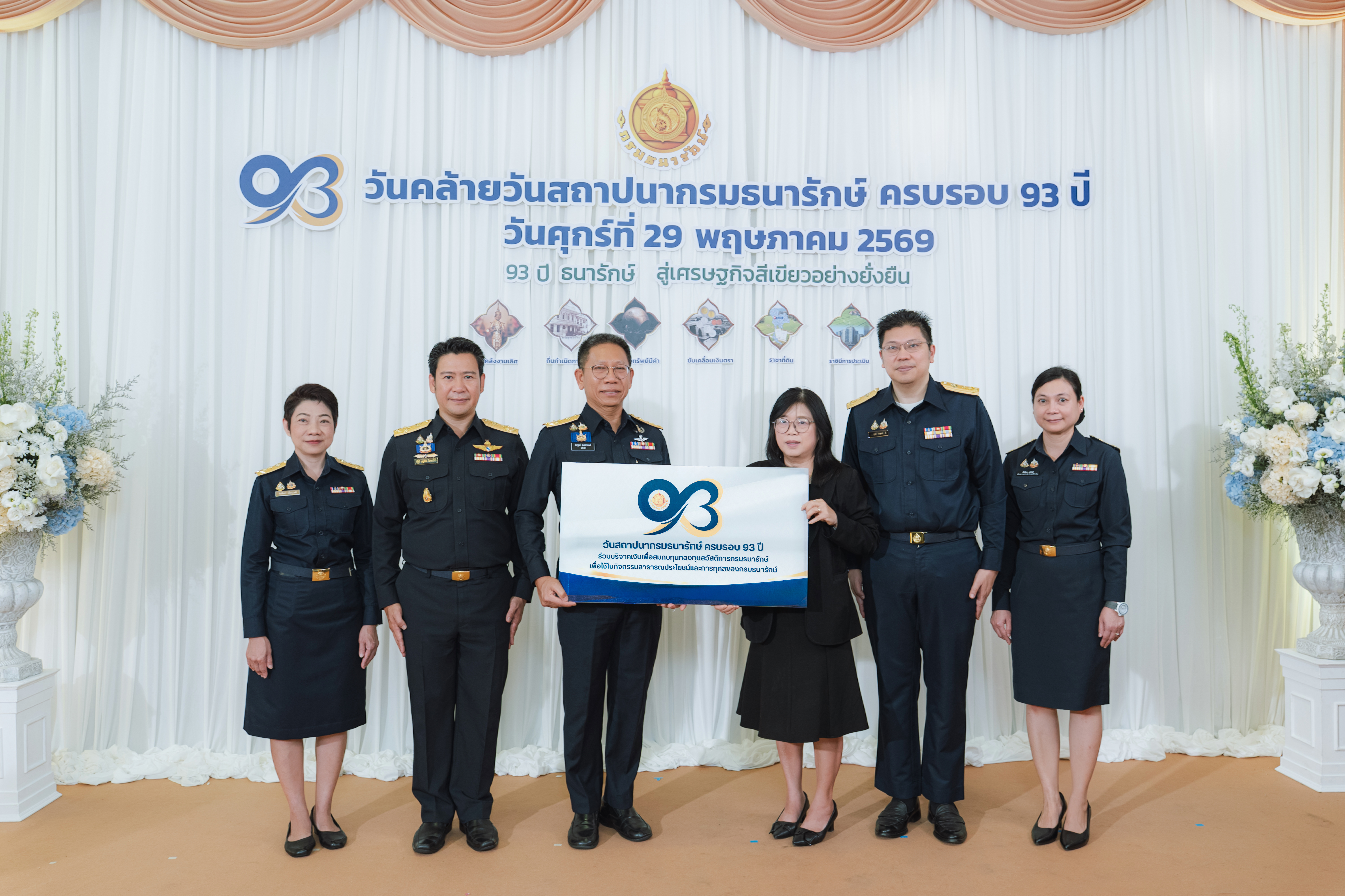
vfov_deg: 43.6
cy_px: 448
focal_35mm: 30
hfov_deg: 61.9
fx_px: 1121
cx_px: 672
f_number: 4.5
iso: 800
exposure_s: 1/125
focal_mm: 30
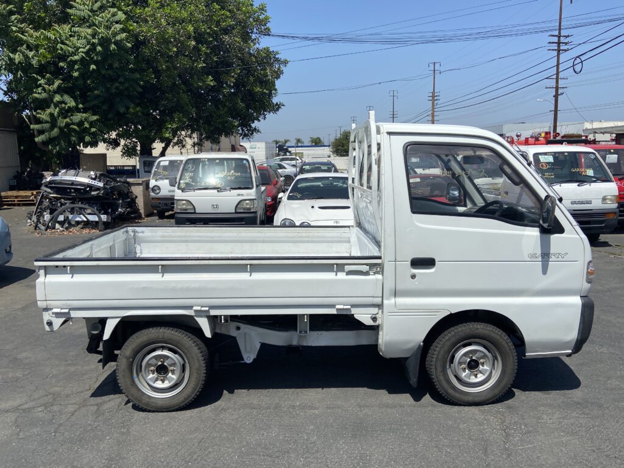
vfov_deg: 53.1
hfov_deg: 67.3
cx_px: 312
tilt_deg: -9.9
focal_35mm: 26
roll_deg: +1.3
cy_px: 234
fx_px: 469
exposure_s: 1/5495
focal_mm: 4.25
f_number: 1.8
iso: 32
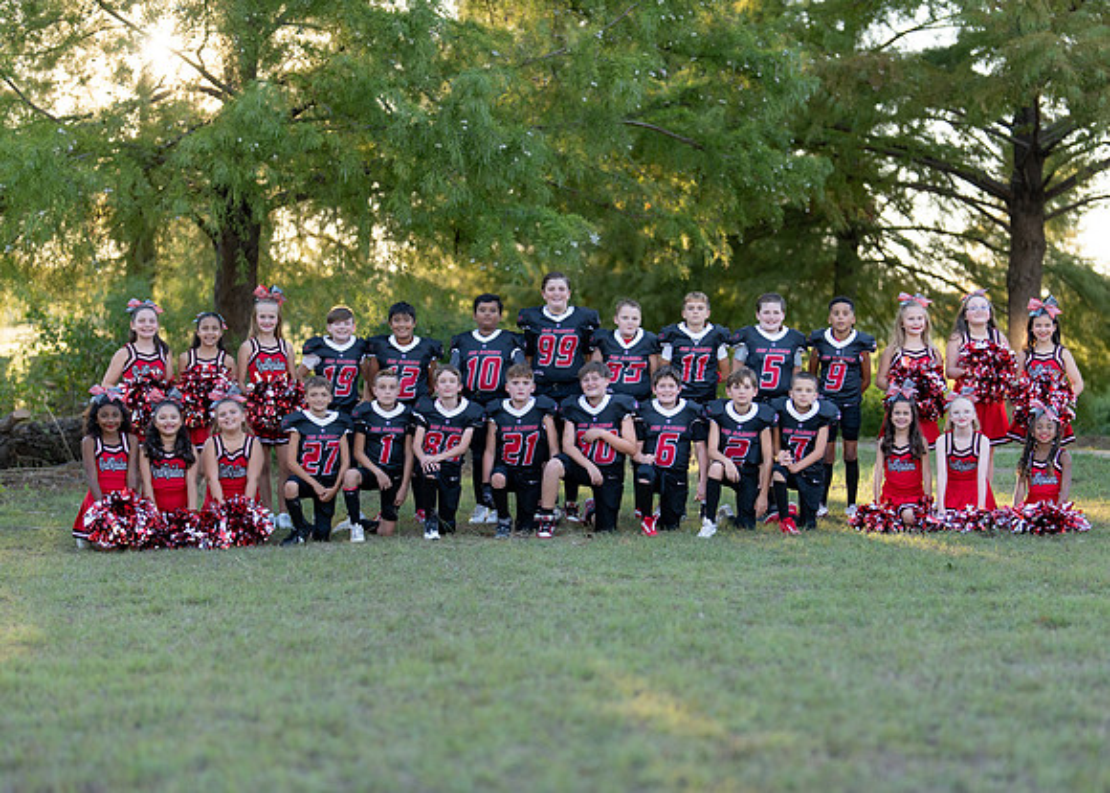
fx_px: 2106
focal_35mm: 67
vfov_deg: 21.3
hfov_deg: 29.5
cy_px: 432
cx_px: 583
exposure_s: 1/1250
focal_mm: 50
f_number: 1.2
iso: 200
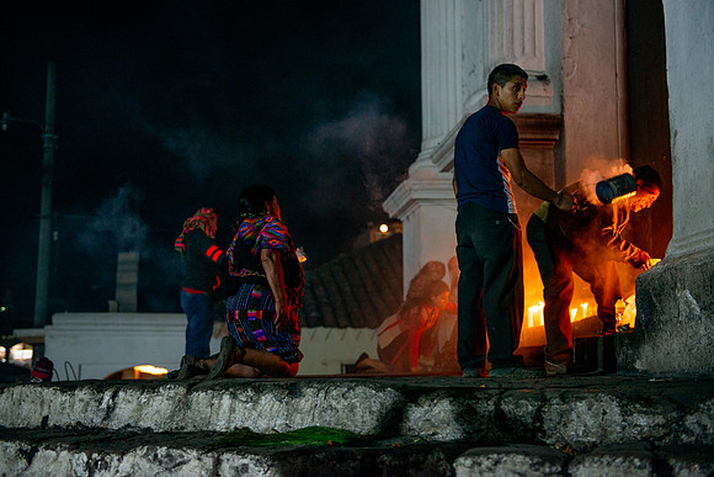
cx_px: 357
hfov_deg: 39.6
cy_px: 238
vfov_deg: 27.0
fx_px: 992
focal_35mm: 50
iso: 1250
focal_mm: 50
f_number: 2.8
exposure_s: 1/100
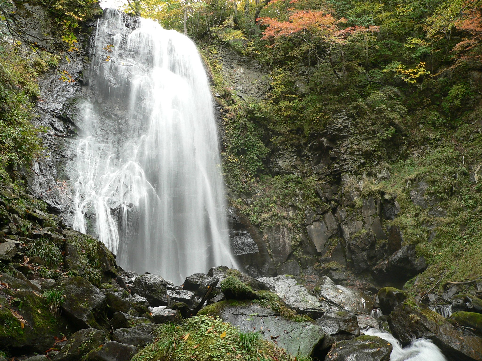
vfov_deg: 39.7
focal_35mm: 36
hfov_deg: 51.4
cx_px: 241
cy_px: 180
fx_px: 501
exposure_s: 1/5
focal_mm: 6
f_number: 2.8
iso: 80
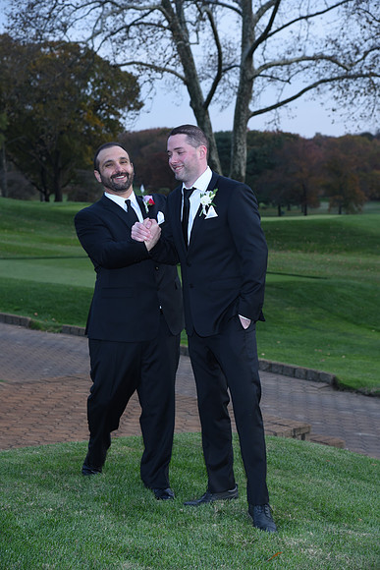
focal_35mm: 78
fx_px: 1234
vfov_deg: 26.0
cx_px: 190
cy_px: 285
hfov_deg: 17.5
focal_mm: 78
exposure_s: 1/160
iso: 640
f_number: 6.3
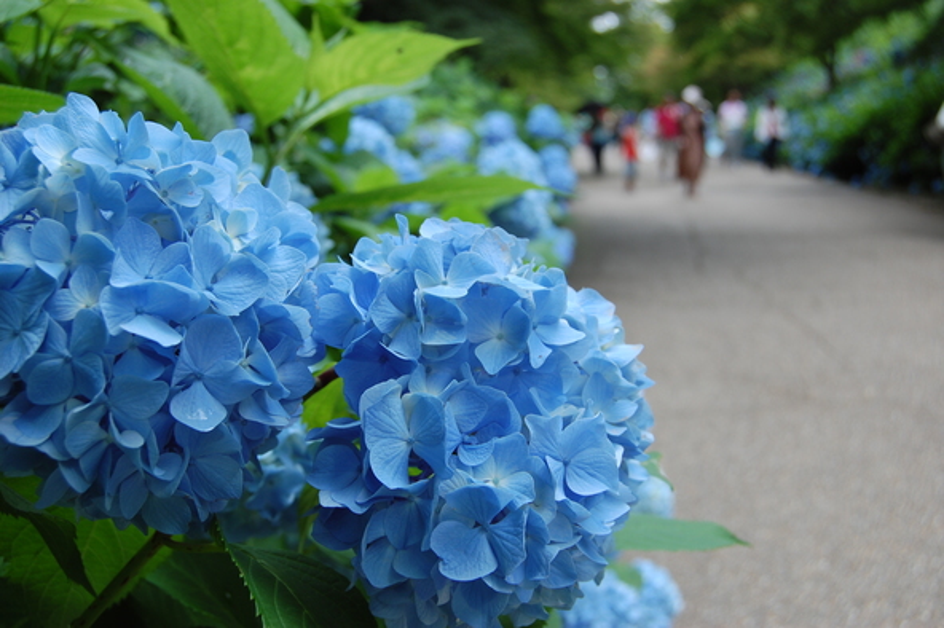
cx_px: 472
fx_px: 1022
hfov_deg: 49.6
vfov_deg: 34.2
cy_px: 314
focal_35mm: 39
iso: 200
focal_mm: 26
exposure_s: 1/160
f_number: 6.3
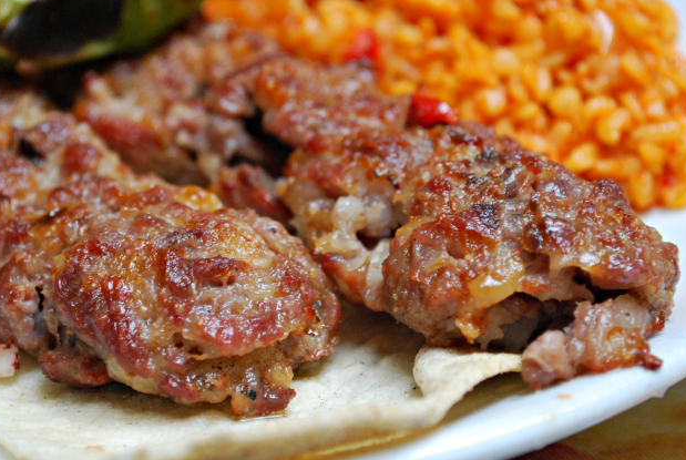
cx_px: 274
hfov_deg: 19.1
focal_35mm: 107
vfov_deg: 12.9
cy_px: 208
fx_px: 2036
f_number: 5.6
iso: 800
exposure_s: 1/30
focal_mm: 55
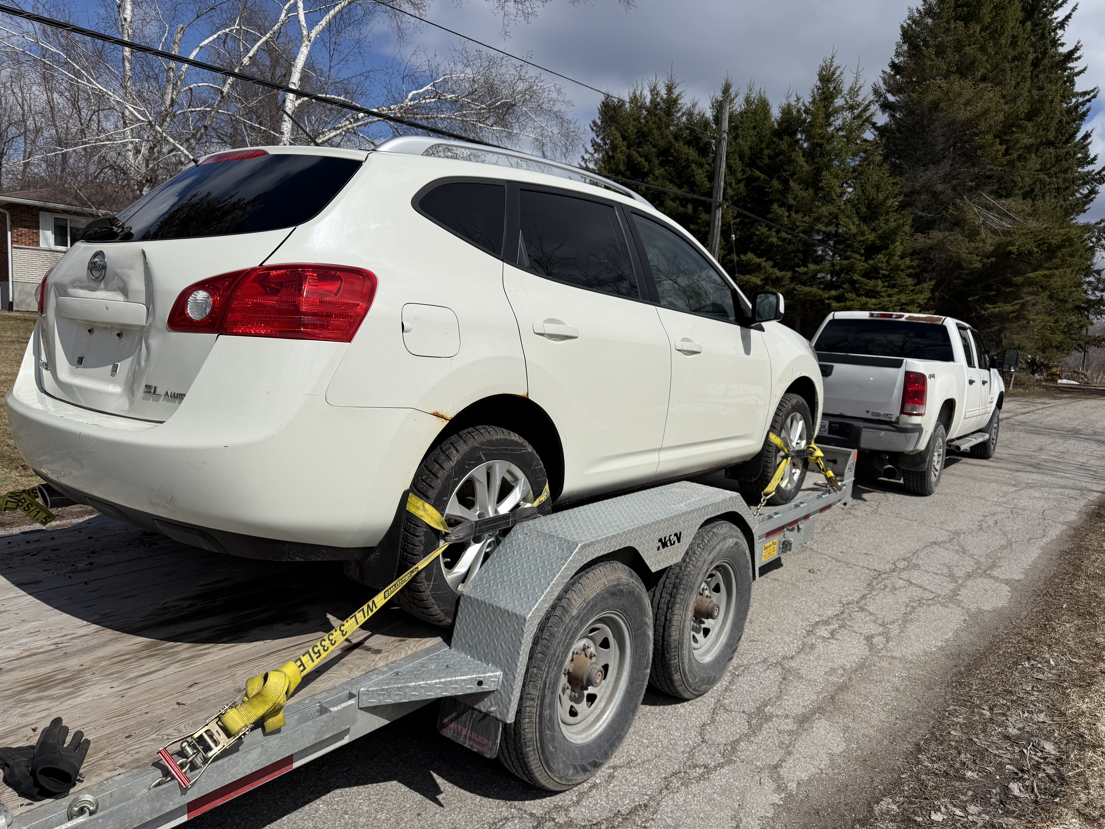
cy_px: 414
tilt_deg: -6.1
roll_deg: -2.8
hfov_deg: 71.6
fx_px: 766
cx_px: 552
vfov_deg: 56.8
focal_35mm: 24
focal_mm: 6.76
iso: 80
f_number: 1.78
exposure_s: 1/14286
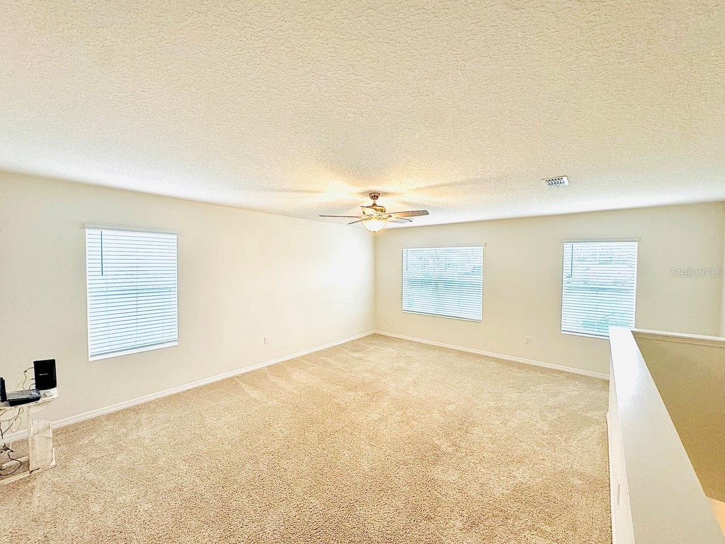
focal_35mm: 14
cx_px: 362
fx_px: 293
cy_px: 272
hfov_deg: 102.1
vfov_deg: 85.7
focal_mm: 2.22
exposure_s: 1/120
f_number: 2.2
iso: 250
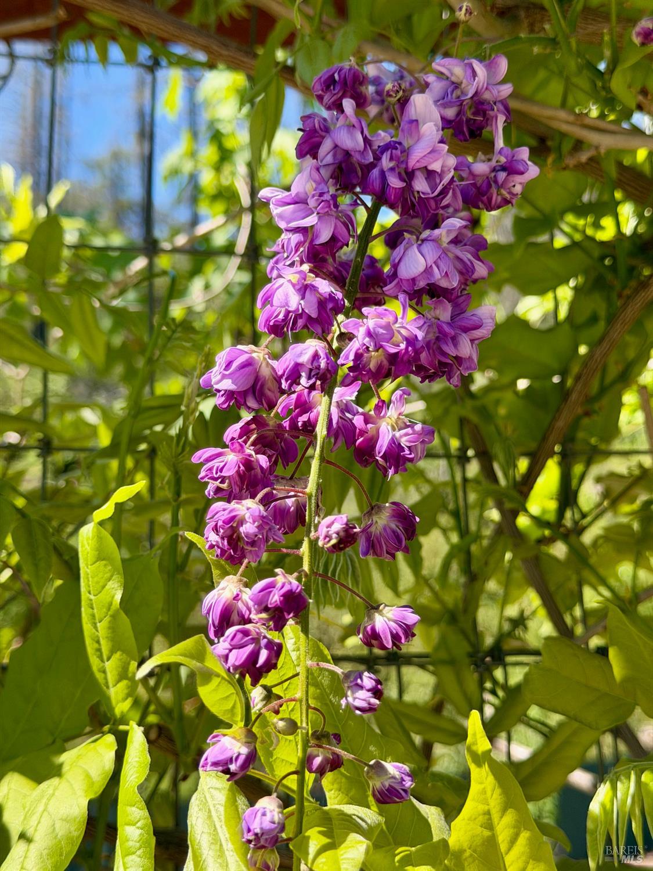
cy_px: 436
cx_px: 326
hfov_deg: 30.3
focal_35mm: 48
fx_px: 1207
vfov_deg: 39.7
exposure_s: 1/1678
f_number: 1.78
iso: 80
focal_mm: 6.76
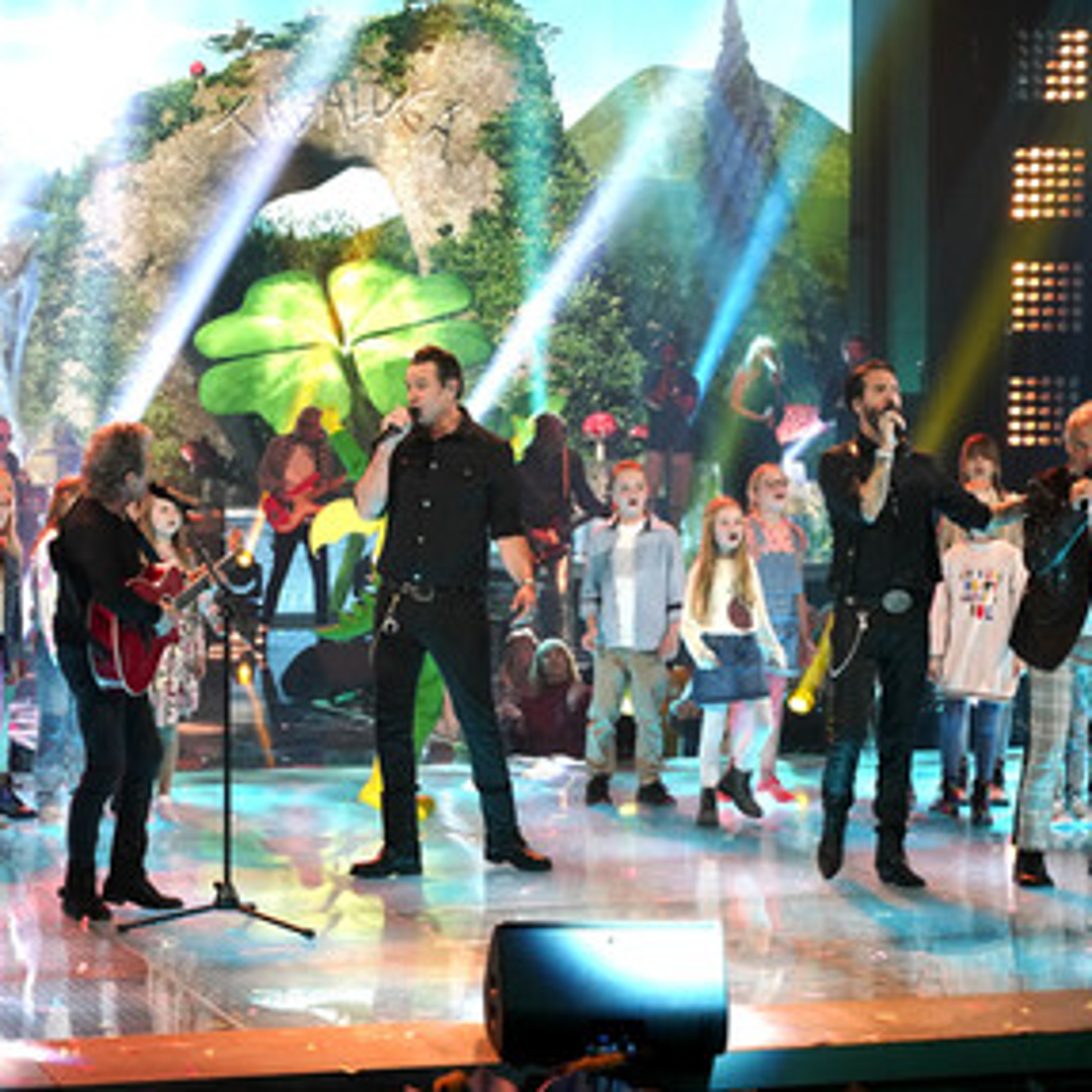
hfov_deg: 20.6
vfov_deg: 20.6
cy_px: 525
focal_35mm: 84
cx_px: 436
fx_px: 2998
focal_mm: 63
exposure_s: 1/160
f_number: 5.6
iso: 3200
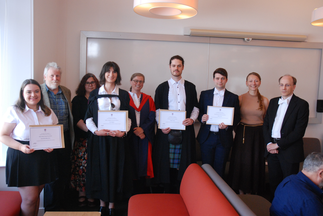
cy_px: 108
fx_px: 296
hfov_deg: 57.2
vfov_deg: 40.1
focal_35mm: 33
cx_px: 162
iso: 1000
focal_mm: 22
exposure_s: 1/125
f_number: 5.6
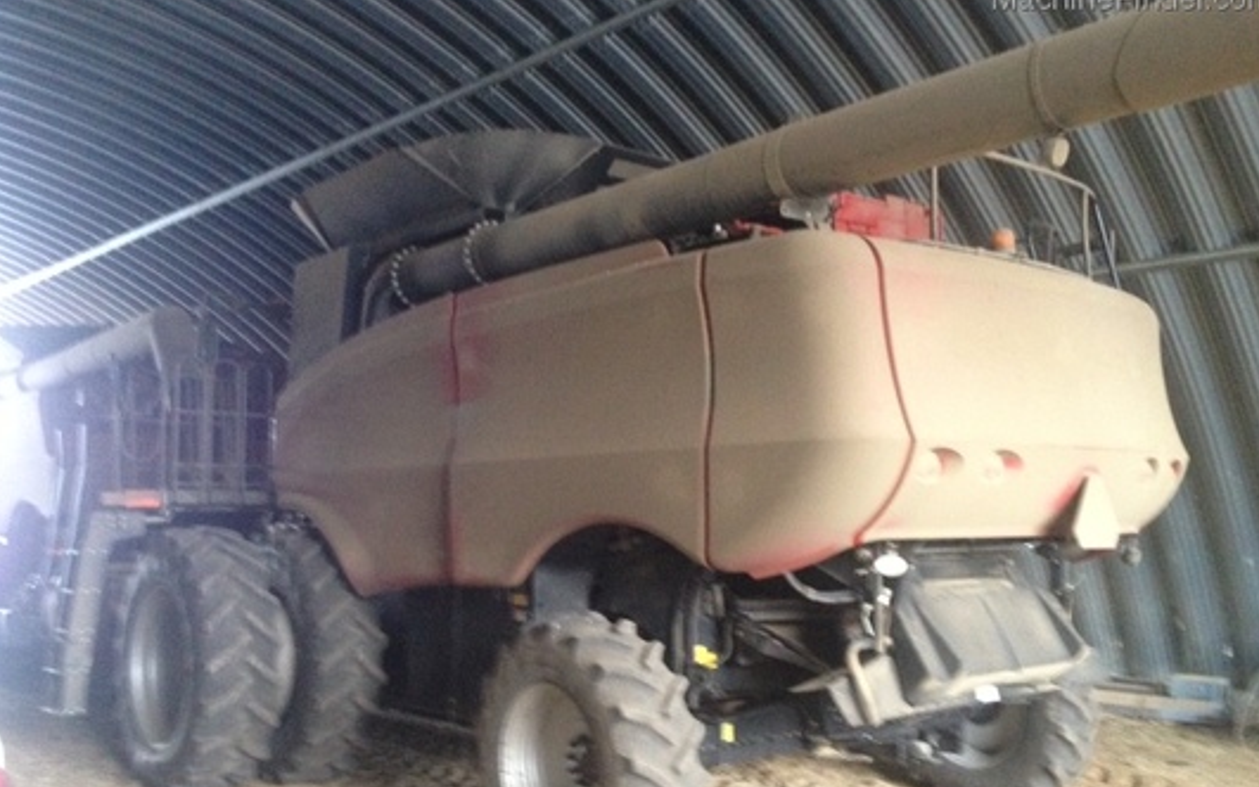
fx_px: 1304
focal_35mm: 38
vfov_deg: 33.5
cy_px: 448
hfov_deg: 51.5
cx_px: 628
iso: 320
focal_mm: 4.28
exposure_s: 1/20
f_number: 2.4
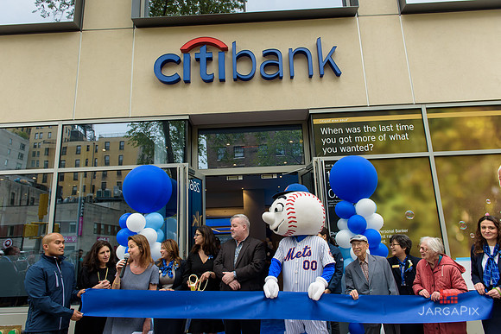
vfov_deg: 53.2
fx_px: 334
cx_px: 250
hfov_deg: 73.7
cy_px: 167
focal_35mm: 24
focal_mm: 24
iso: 200
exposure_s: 1/250
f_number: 5
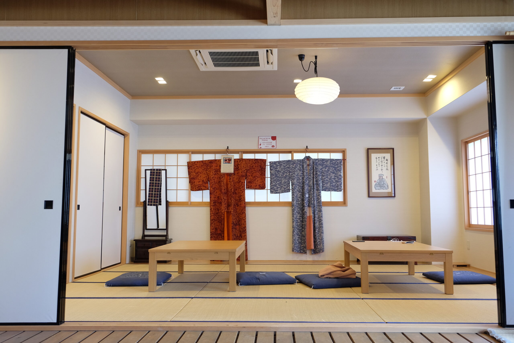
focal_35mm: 29
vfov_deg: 45.0
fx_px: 414
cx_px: 257
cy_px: 172
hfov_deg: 63.7
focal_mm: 19.6
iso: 400
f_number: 3.6
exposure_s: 1/30
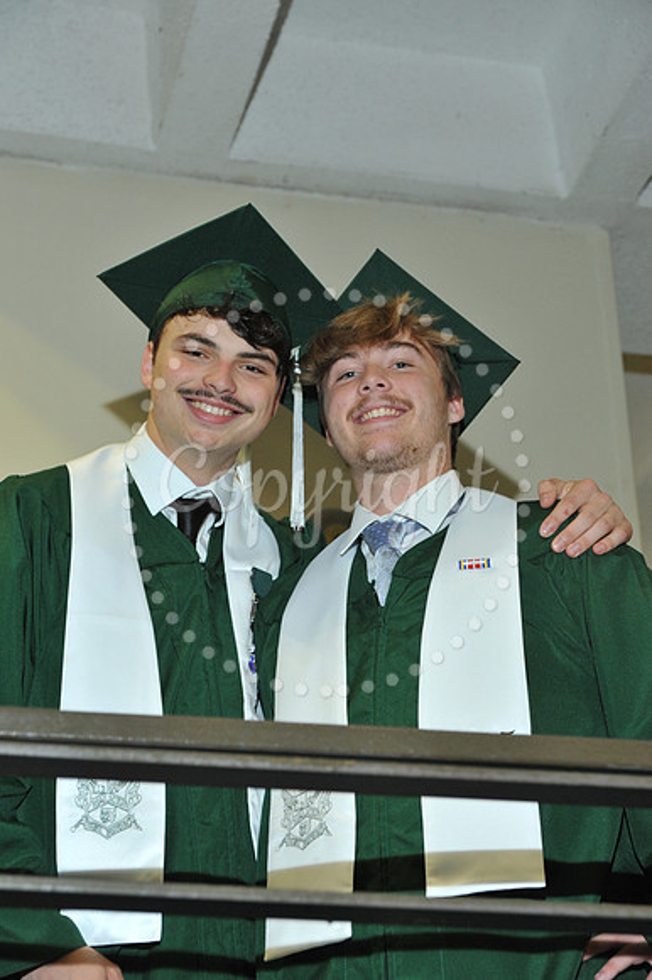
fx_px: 1496
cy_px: 490
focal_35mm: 55
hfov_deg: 24.6
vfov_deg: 36.3
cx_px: 326
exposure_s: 1/80
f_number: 6.3
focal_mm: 55
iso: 1600
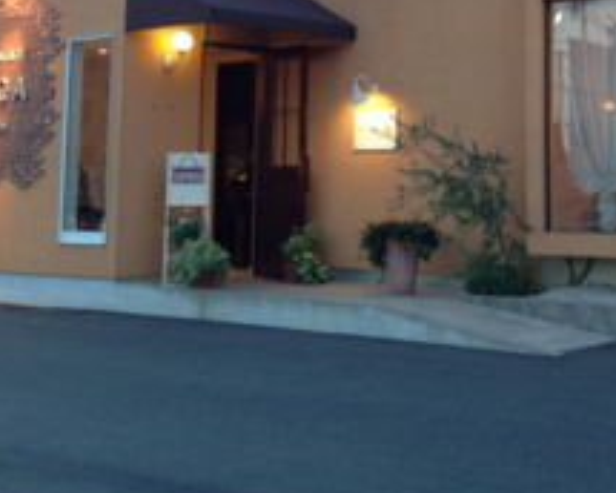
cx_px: 478
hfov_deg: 25.0
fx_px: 1367
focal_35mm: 75
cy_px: 19
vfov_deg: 19.9
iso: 80
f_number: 2.4
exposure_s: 1/20
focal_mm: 4.13
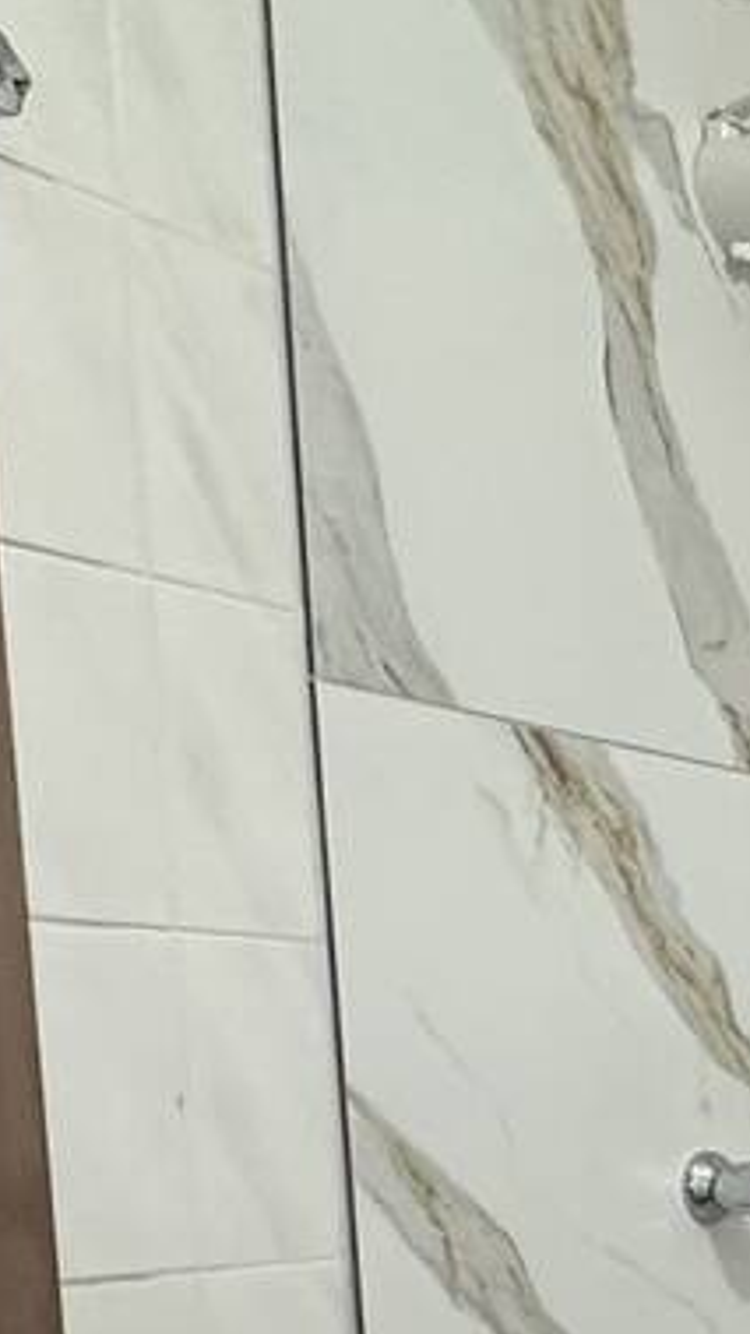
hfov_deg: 14.4
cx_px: 1764
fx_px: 2052
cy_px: 1330
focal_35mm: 58
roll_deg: -1.5
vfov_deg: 33.1
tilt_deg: -6.5
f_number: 2.2
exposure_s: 1/120
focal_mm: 2.22
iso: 250
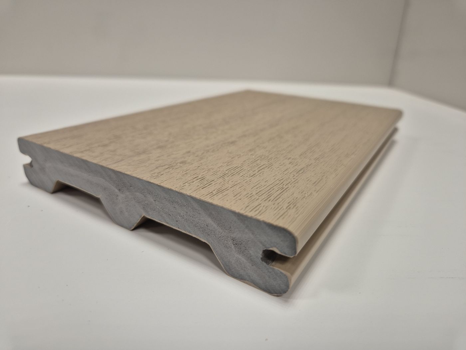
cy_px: 175
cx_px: 233
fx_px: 310
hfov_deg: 73.9
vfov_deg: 58.9
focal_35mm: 23
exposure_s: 1/100
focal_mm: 5.4
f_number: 1.8
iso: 100
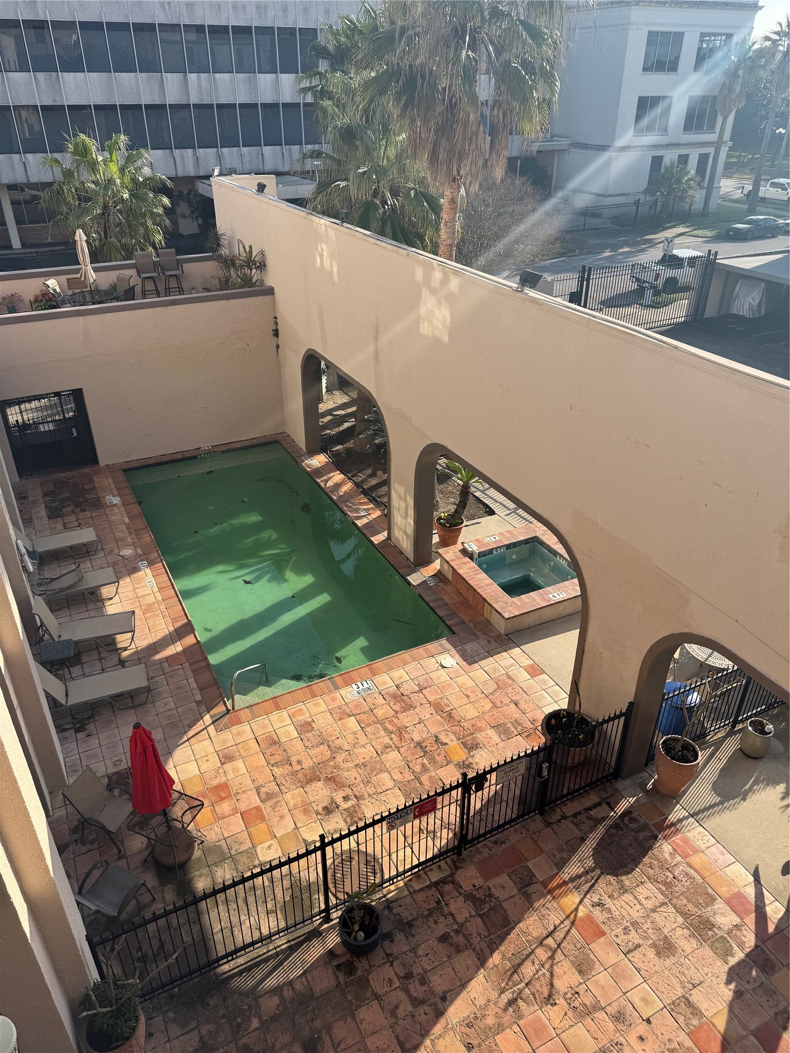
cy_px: 526
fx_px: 730
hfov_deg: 56.8
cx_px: 395
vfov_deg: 71.6
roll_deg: +0.4
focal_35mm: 24
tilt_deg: -30.9
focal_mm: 6.76
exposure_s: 1/2959
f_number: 1.78
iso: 80
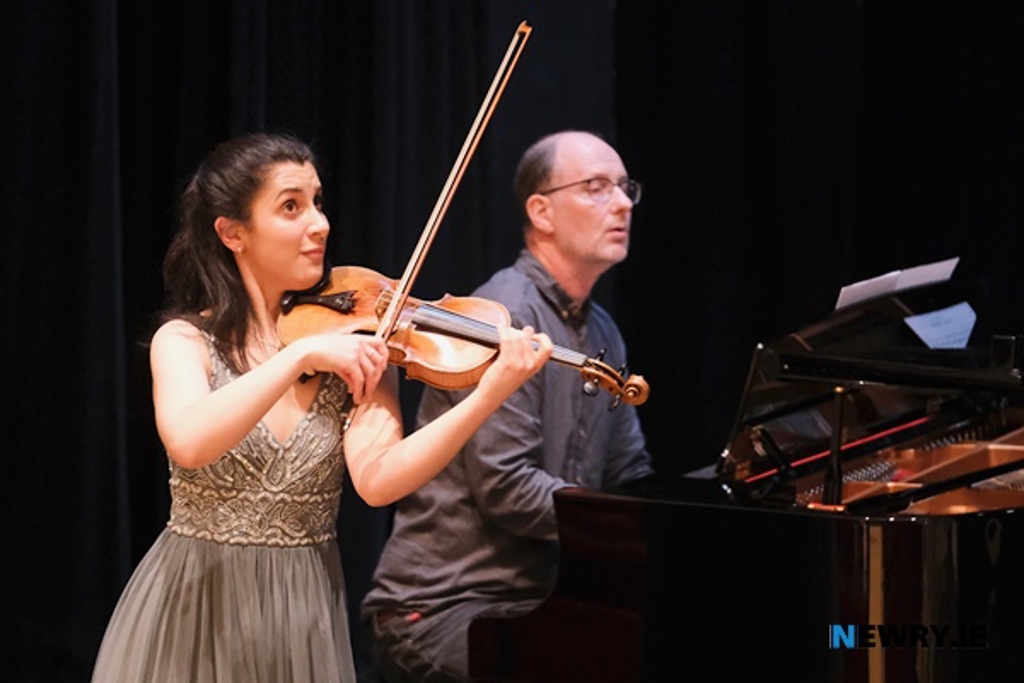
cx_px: 512
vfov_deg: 6.5
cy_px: 342
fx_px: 5973
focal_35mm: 210
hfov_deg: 9.8
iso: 6400
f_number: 2.8
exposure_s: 1/125
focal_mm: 140
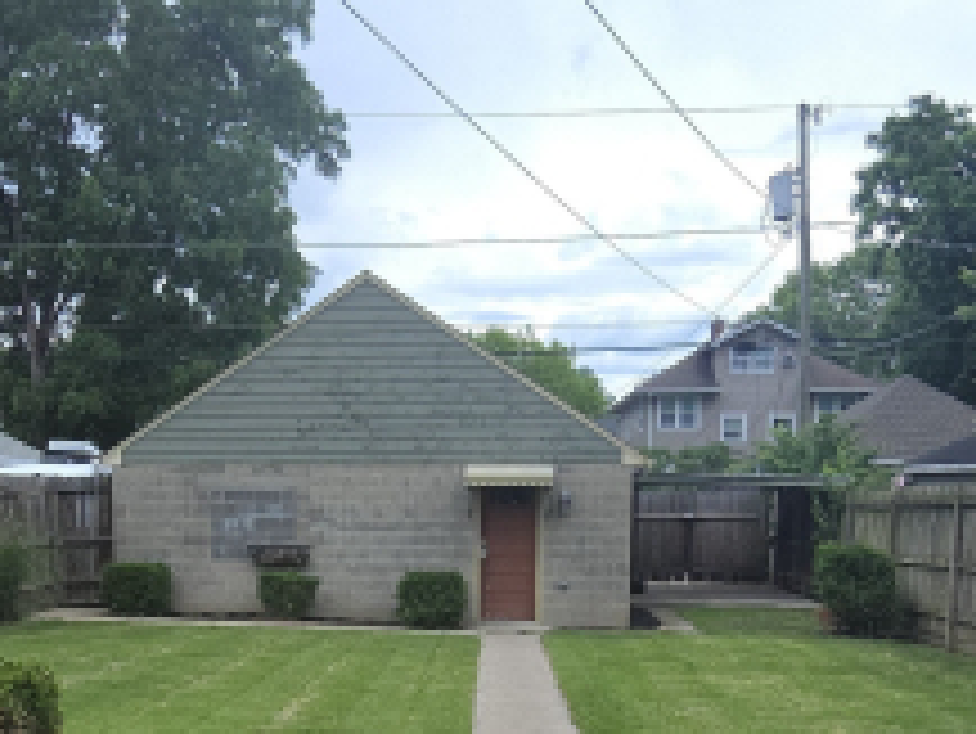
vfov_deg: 34.5
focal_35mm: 40
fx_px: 1128
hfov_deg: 46.4
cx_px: 371
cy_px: 621
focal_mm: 2.2
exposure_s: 1/792
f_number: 2.2
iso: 50
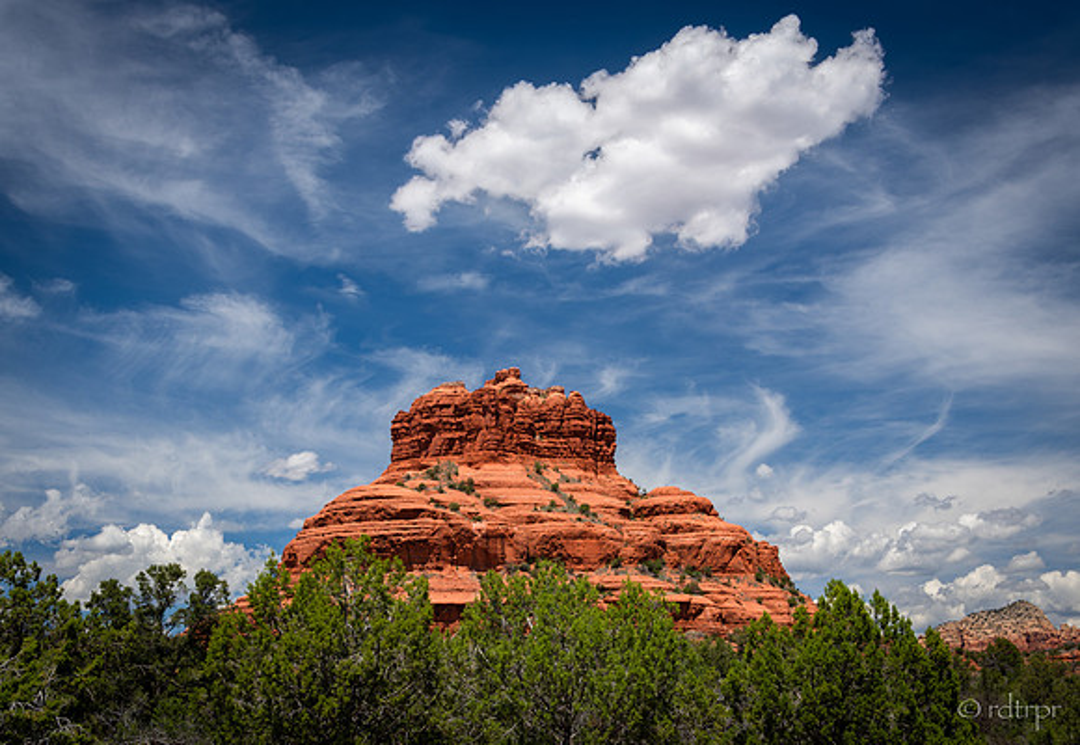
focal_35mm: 53
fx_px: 1614
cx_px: 522
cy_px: 379
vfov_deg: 26.0
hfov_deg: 37.0
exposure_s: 1/15
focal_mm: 48
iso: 100
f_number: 22
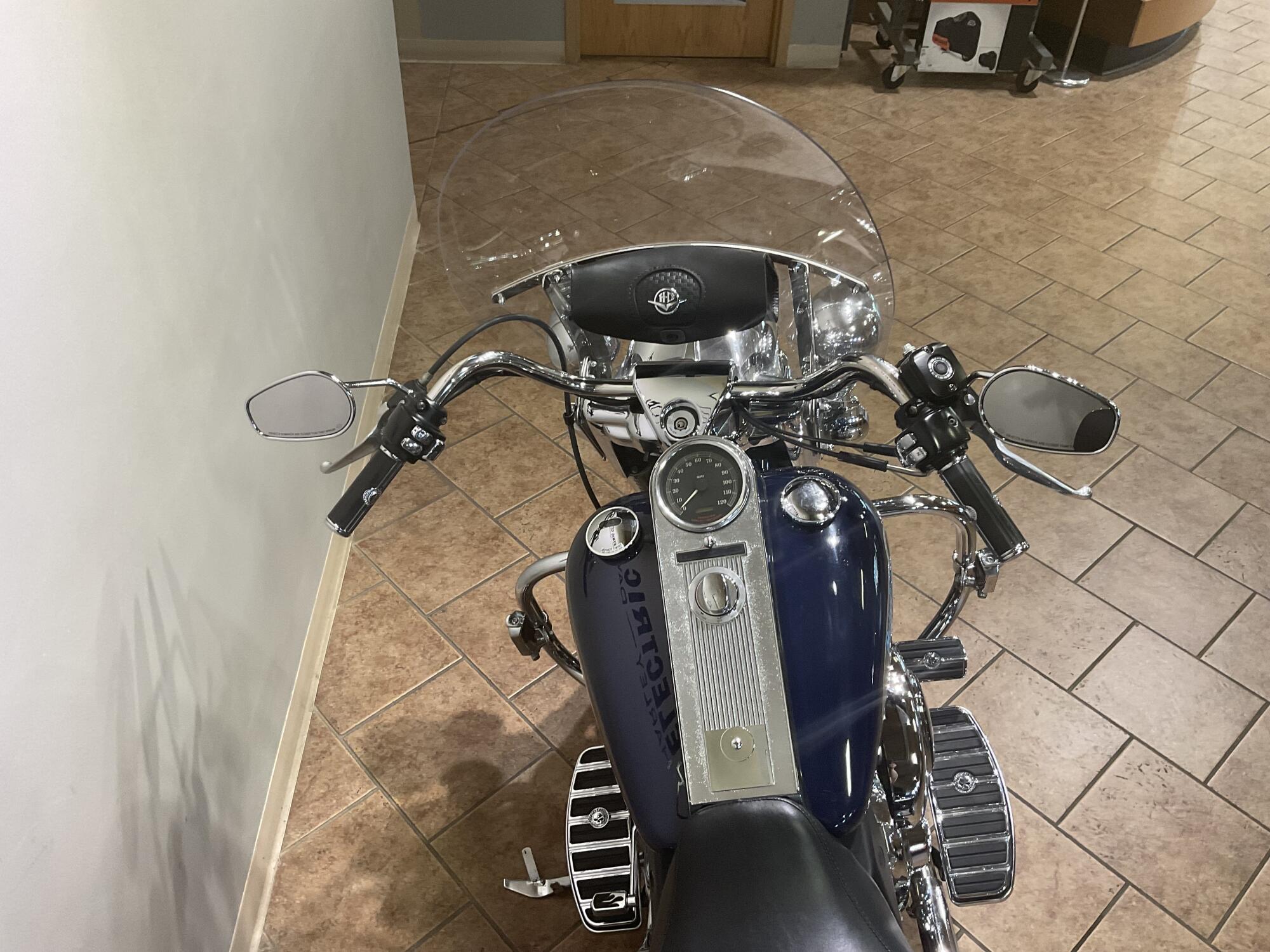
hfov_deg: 61.7
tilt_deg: -41.4
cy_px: 476
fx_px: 1064
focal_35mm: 29
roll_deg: -2.5
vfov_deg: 48.2
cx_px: 635
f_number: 1.8
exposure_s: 1/60
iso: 64
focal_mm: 3
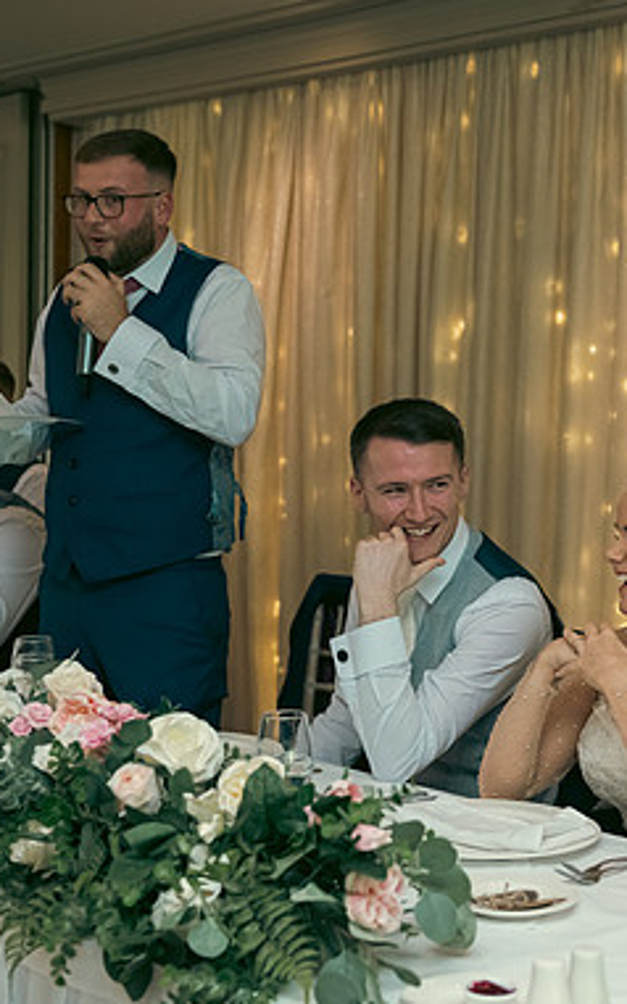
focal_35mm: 62
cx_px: 432
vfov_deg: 33.0
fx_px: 1696
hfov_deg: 20.9
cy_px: 499
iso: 800
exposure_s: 1/160
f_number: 3.5
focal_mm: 40
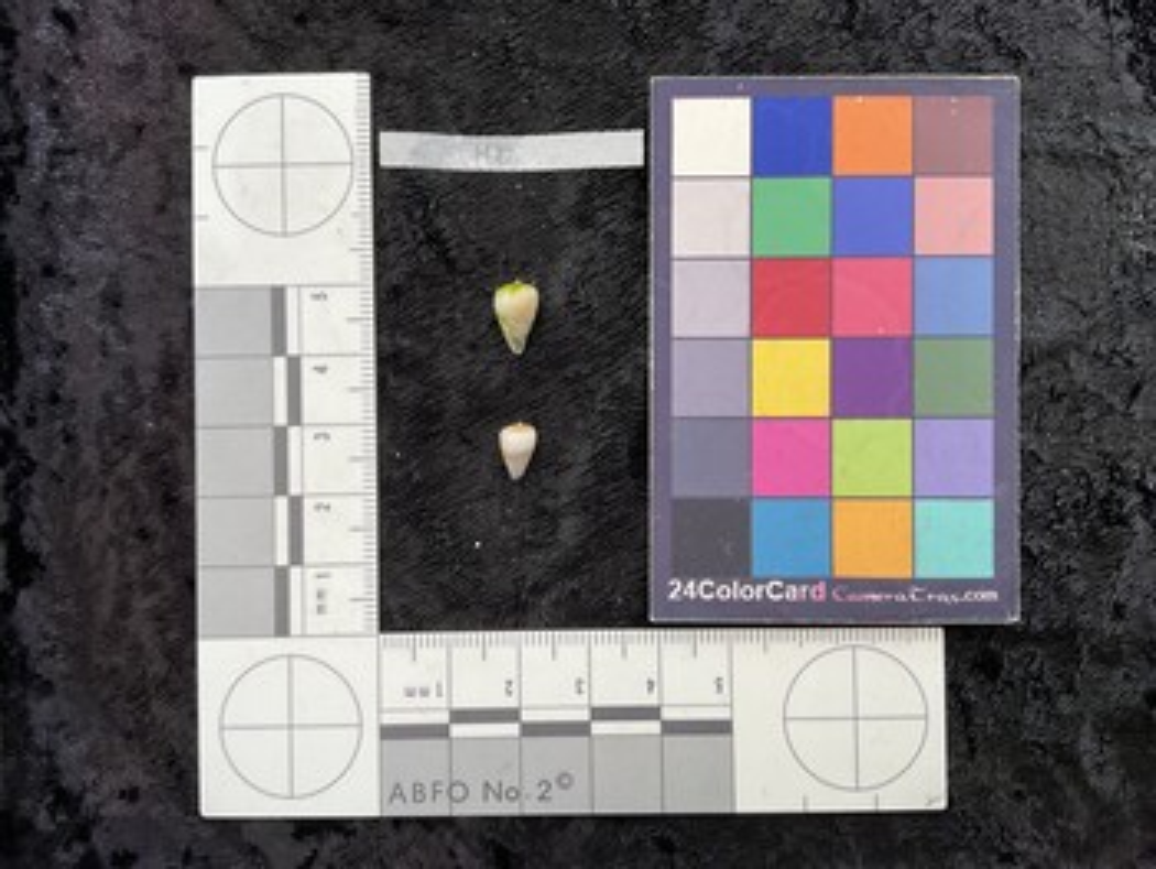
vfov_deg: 48.3
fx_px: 969
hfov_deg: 61.6
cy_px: 434
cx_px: 578
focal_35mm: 29
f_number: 1.8
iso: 50
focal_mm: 3
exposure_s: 1/60
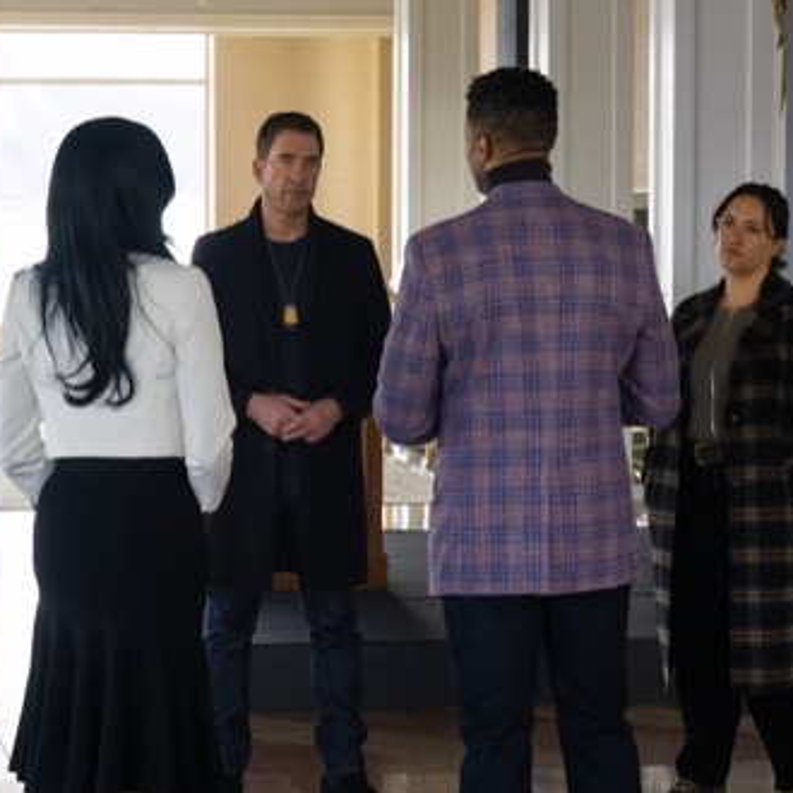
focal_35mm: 135
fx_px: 3499
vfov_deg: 12.9
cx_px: 334
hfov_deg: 12.9
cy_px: 395
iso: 2000
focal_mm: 70
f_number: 5.6
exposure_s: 1/500
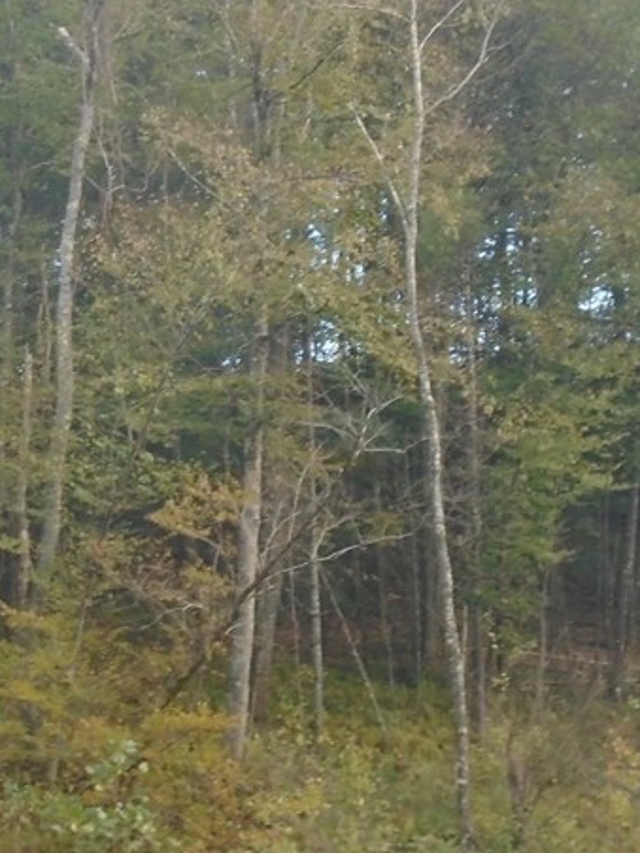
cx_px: 223
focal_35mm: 111
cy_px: 362
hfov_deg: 13.3
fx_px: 2736
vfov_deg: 17.7
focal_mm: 8.7
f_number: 4.5
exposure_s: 1/50
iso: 200
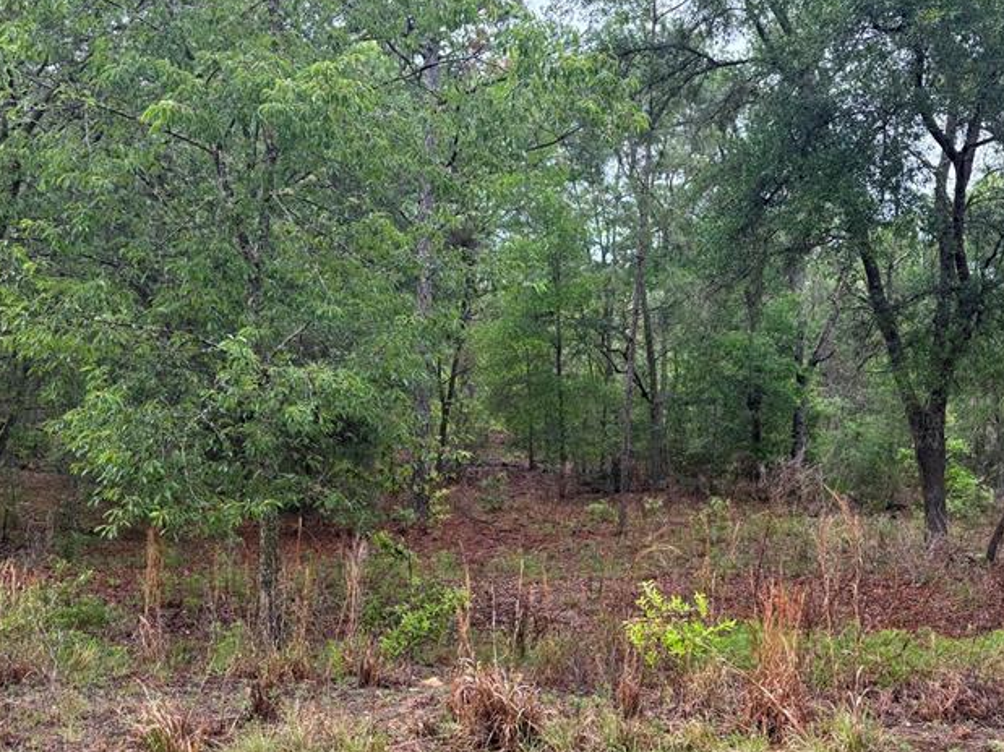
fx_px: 1247
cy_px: 475
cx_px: 581
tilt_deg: -1.0
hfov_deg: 43.7
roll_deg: -2.2
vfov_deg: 33.4
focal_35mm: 43
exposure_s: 1/307
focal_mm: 5.96
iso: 50
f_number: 1.6
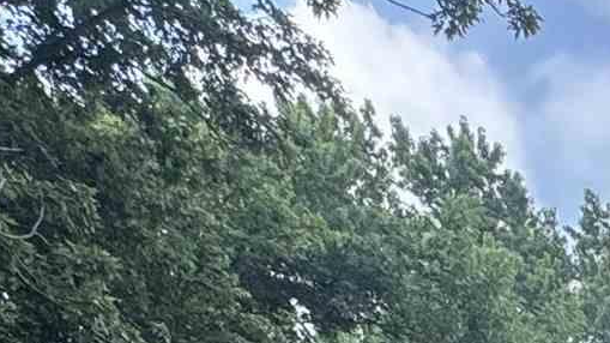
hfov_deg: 17.7
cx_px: 1159
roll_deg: -0.3
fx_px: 1488
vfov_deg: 9.8
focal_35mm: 92
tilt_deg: -9.5
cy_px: 1042
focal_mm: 2.22
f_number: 2.2
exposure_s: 1/787
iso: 50
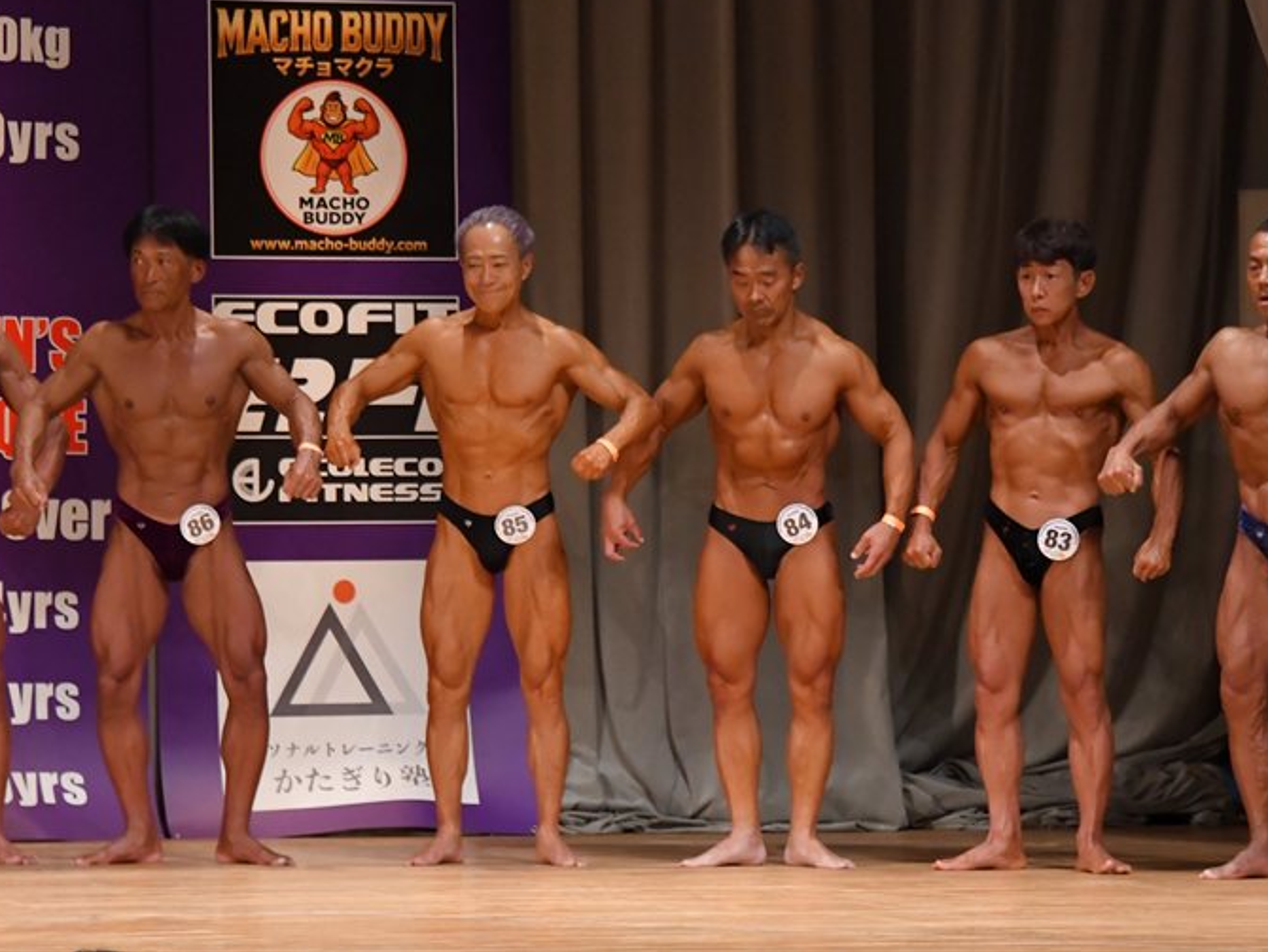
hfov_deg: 6.6
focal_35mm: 300
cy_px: 466
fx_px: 10993
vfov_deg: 5.0
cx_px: 678
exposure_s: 1/400
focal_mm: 180
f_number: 5.6
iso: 5600
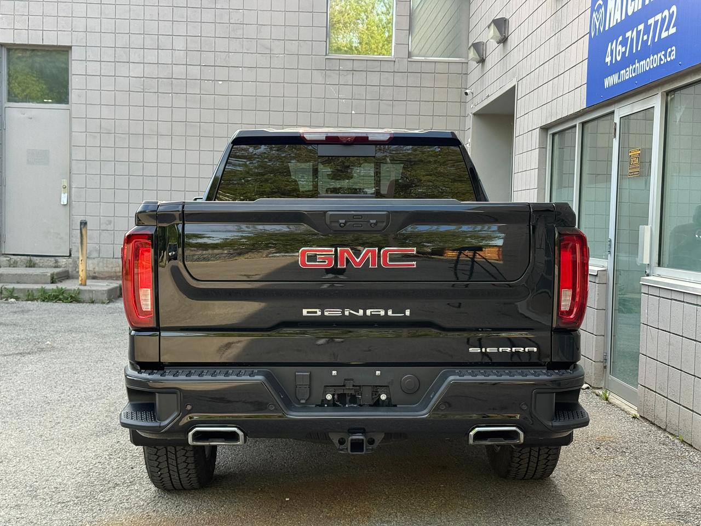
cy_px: 263
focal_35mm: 48
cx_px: 350
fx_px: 972
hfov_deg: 39.7
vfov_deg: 30.3
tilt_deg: -2.3
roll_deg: -1.4
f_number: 1.78
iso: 80
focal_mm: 6.76
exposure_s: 1/409
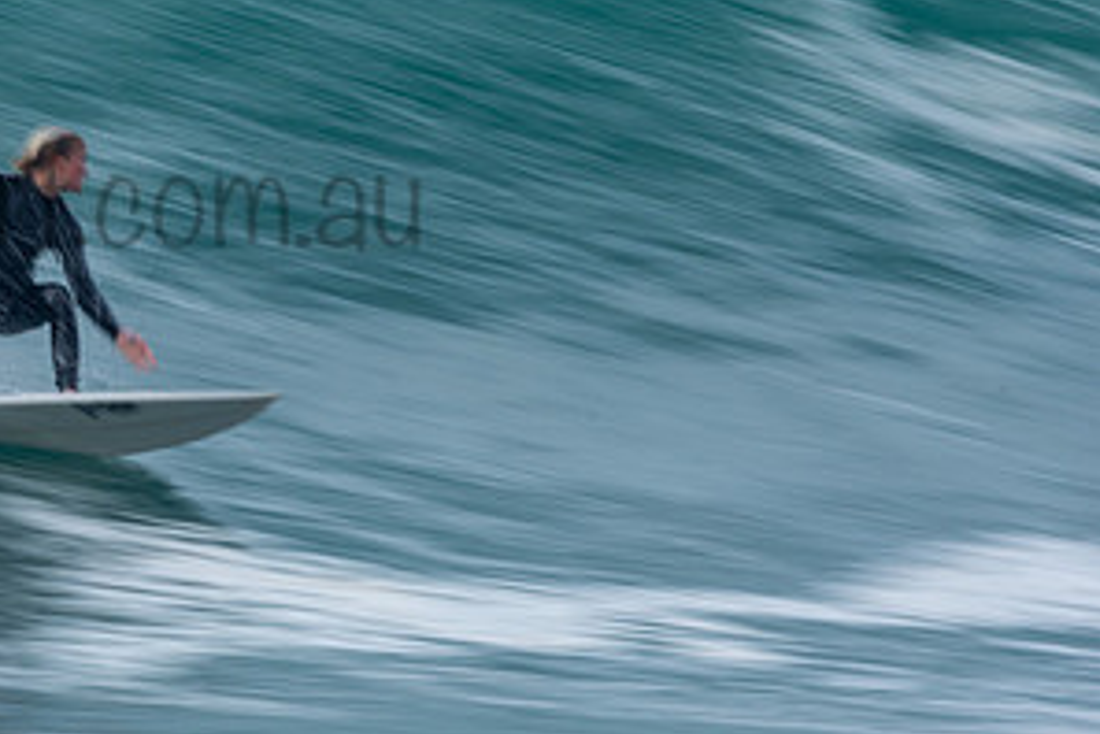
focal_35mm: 1404
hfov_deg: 1.5
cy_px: 161
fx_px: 42897
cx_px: 30
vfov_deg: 1.0
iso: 100
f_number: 20
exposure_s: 1/25
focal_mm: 480
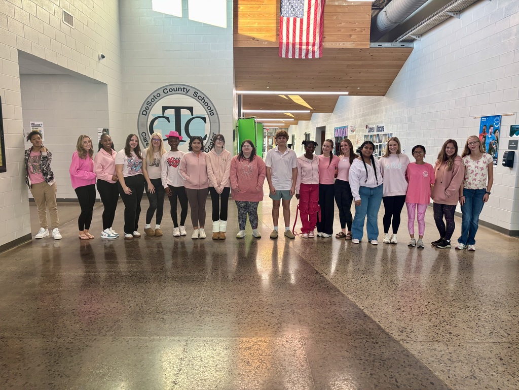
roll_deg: -0.5
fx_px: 390
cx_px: 260
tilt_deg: -8.0
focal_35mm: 26
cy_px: 195
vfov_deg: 53.1
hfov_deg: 67.3
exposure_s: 1/92
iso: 125
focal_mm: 5.96
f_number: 1.6
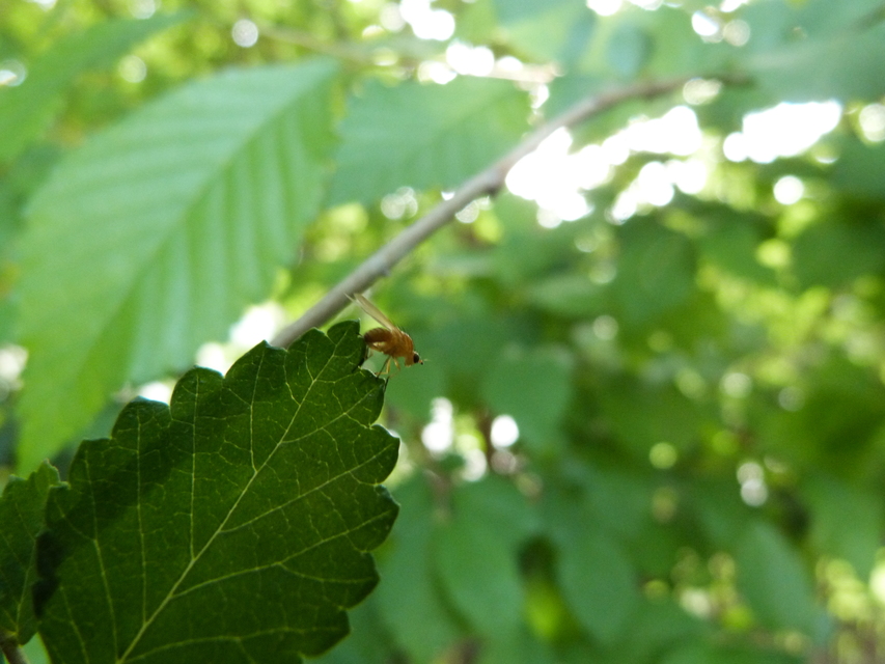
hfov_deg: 69.4
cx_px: 442
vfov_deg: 54.9
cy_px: 332
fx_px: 639
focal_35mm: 25
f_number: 2.8
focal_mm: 4.5
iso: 400
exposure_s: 1/40
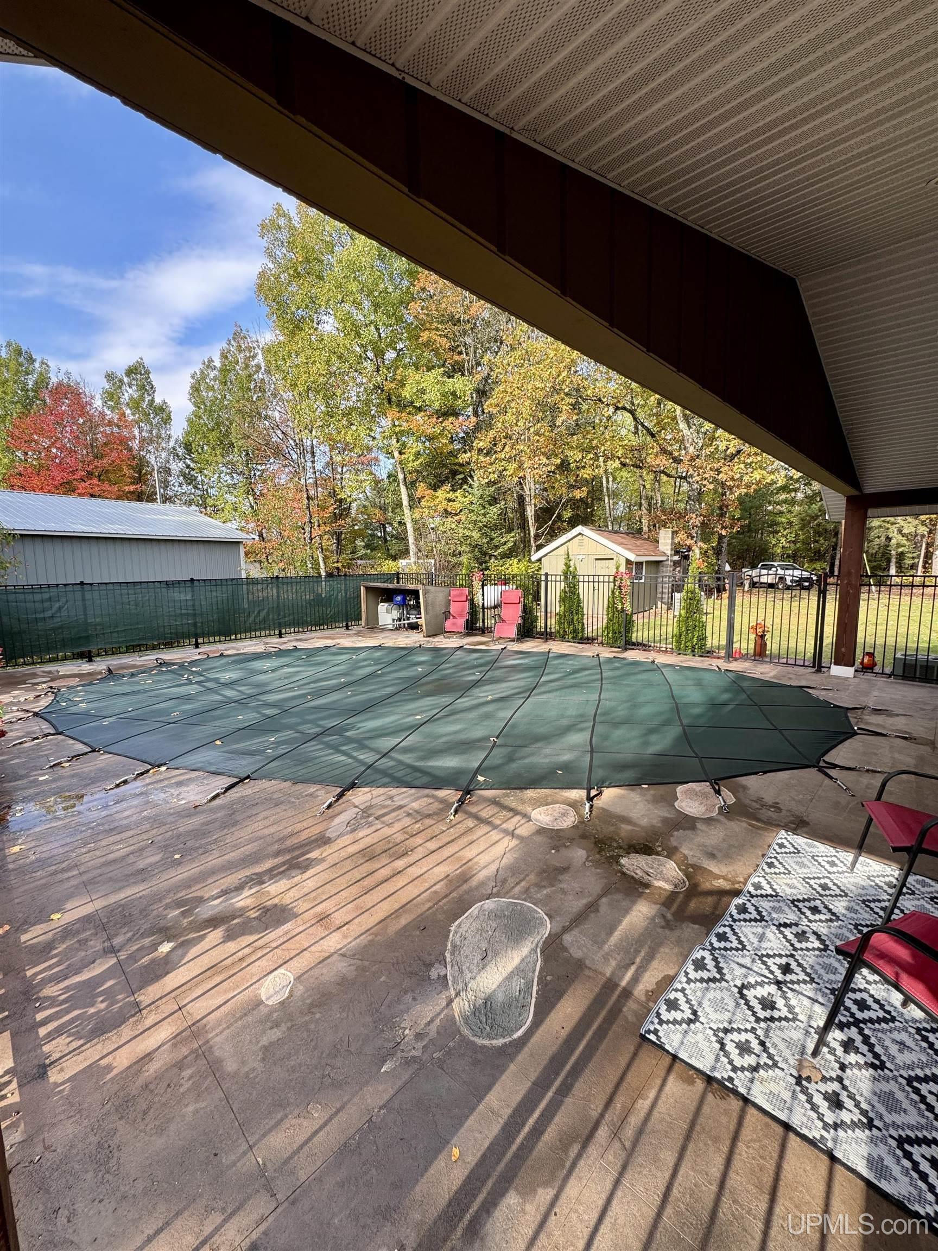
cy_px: 626
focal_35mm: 14
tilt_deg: -7.7
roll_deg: +1.2
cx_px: 469
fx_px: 506
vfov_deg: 102.1
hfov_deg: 85.7
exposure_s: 1/352
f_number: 2.2
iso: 40
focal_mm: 2.22
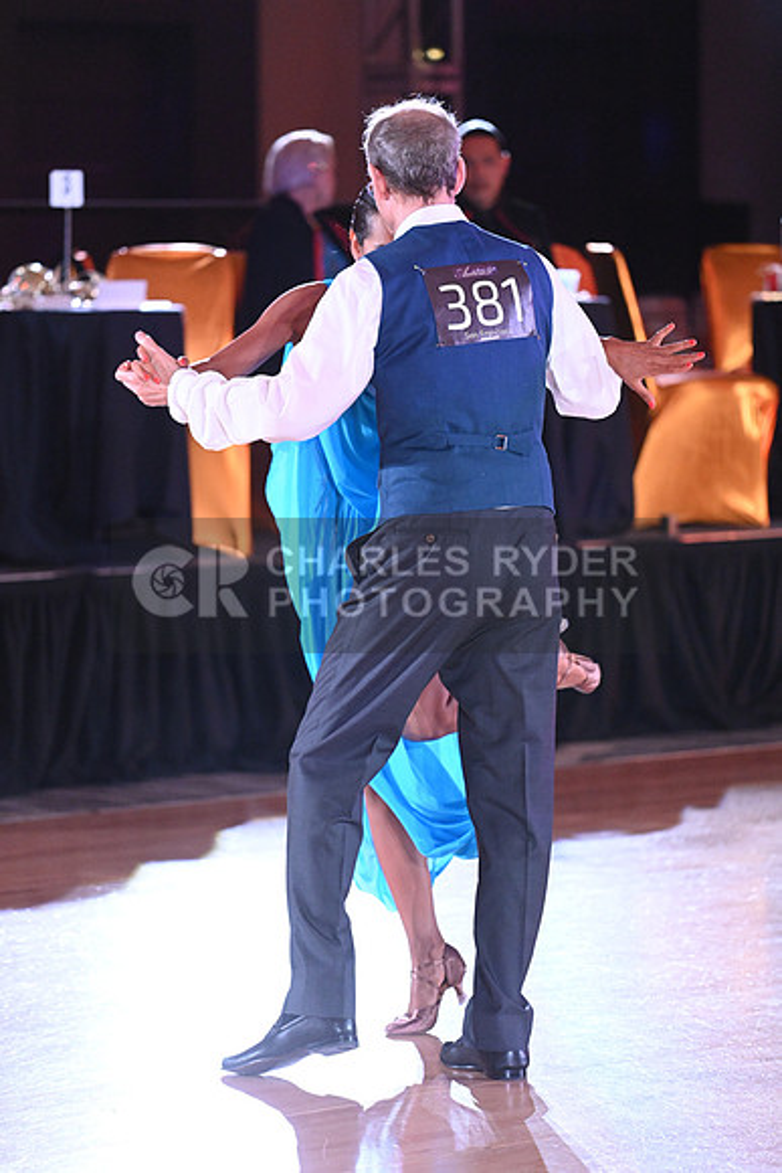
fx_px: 6024
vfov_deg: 11.1
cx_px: 391
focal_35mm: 185
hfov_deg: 7.4
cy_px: 586
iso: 5000
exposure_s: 1/400
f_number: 4
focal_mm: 185
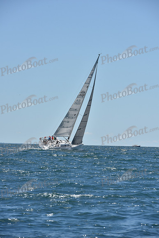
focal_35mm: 200
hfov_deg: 6.9
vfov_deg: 10.3
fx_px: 1324
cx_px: 80
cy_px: 119
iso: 250
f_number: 11
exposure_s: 1/800
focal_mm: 200
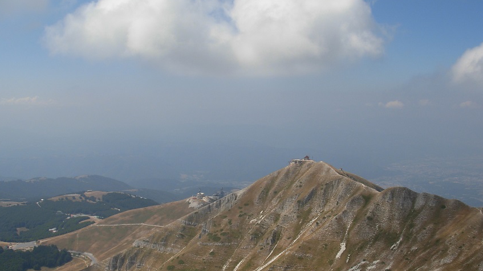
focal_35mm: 44
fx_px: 563
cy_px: 167
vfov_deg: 27.0
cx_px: 240
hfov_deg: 46.4
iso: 79
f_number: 4.9
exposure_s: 1/939
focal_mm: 6.3
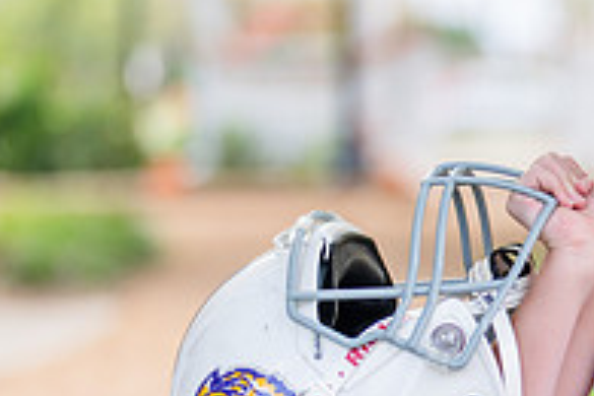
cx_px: 774
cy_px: 302
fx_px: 2755
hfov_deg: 12.0
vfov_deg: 8.2
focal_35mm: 167
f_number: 1.2
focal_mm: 50
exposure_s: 1/400
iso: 100
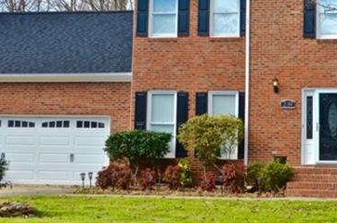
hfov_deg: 21.8
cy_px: 40
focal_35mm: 93
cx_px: 243
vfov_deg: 14.5
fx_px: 868
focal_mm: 22
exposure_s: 1/250
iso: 160
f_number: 8
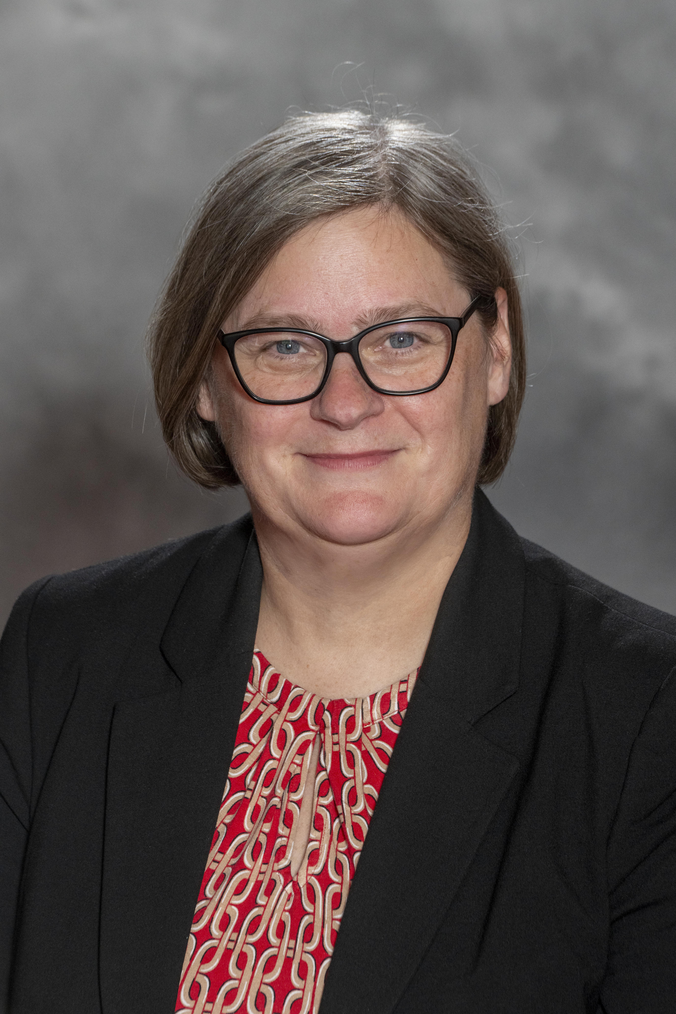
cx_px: 338
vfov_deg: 10.3
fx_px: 5633
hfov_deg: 6.9
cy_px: 507
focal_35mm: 200
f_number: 10
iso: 800
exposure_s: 1/200
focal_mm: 200
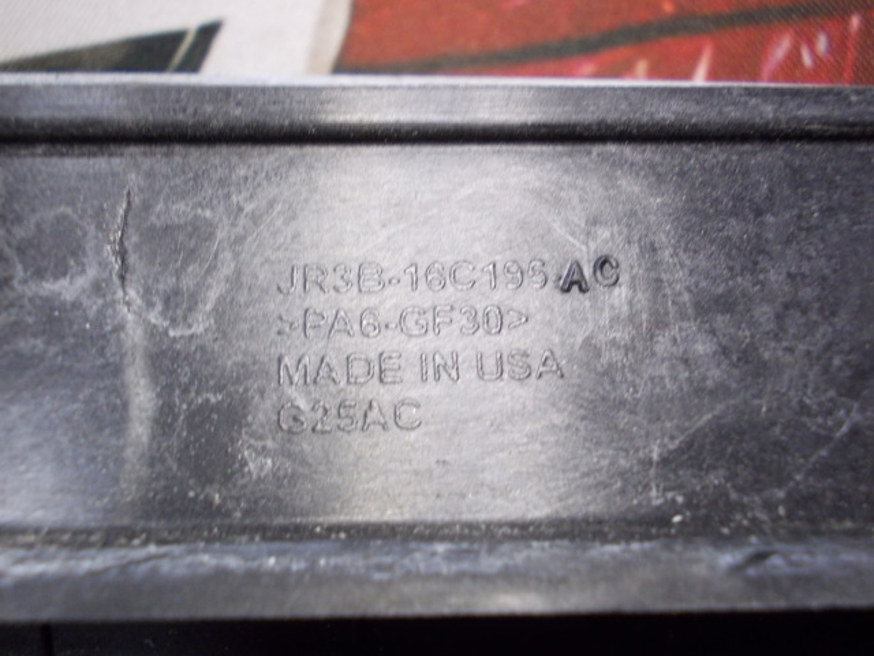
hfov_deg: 43.9
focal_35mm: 43
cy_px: 328
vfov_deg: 33.6
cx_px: 437
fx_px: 1086
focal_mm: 6.1
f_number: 3.3
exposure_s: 1/13
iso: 200
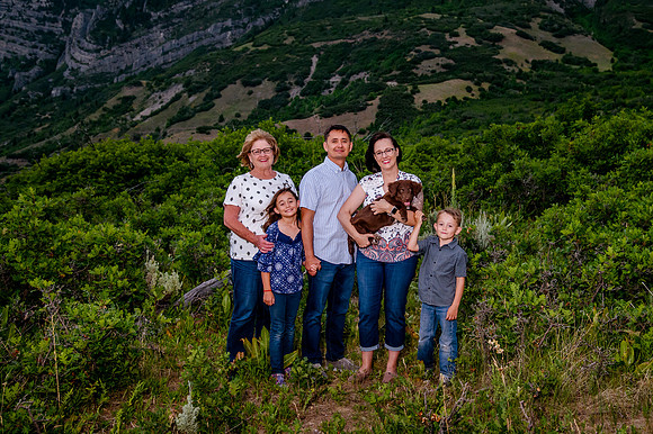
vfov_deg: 26.6
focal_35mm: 51
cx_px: 377
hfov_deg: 39.0
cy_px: 184
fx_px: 920
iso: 1250
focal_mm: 44
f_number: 5.6
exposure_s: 1/250
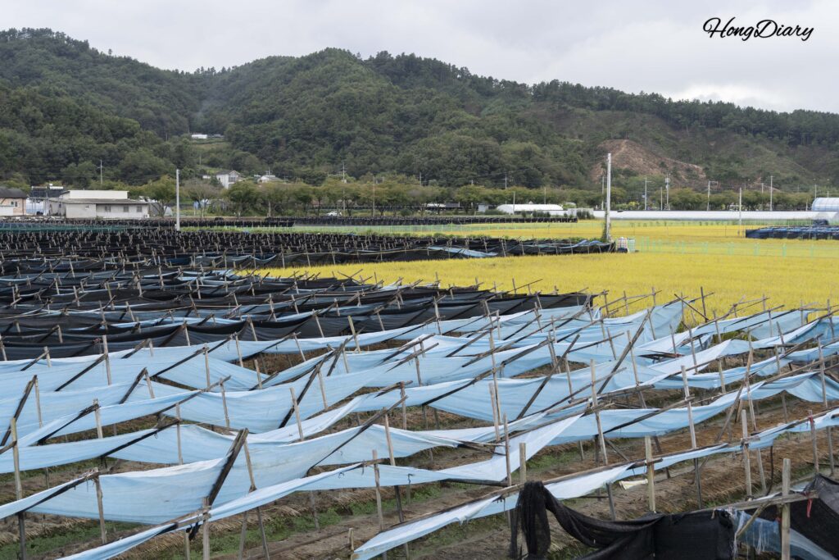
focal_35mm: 46
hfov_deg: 42.7
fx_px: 1072
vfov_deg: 29.3
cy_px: 280
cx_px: 420
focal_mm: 46
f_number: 6.3
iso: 100
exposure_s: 1/80
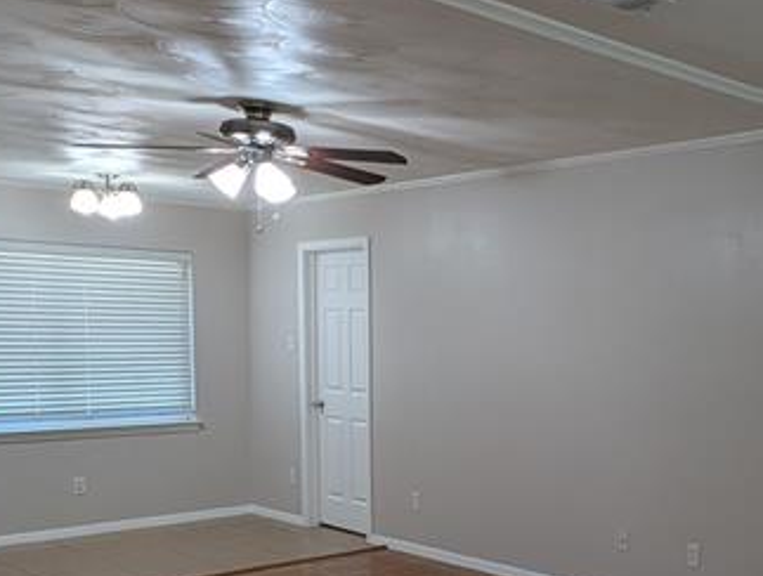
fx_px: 906
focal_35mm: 41
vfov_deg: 34.8
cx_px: 758
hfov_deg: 40.2
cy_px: 401
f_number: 2.2
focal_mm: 1.95
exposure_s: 1/24
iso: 56
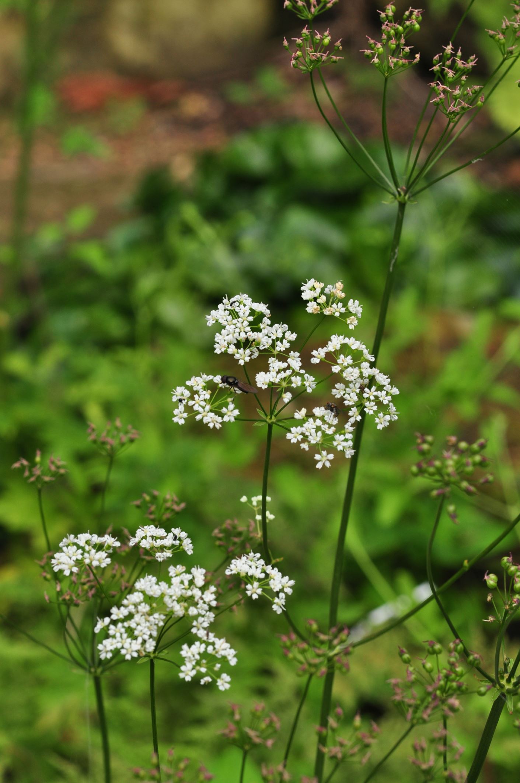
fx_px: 3422
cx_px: 260
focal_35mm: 158
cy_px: 392
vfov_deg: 13.1
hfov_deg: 8.7
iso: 250
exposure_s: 1/160
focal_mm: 105
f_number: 10
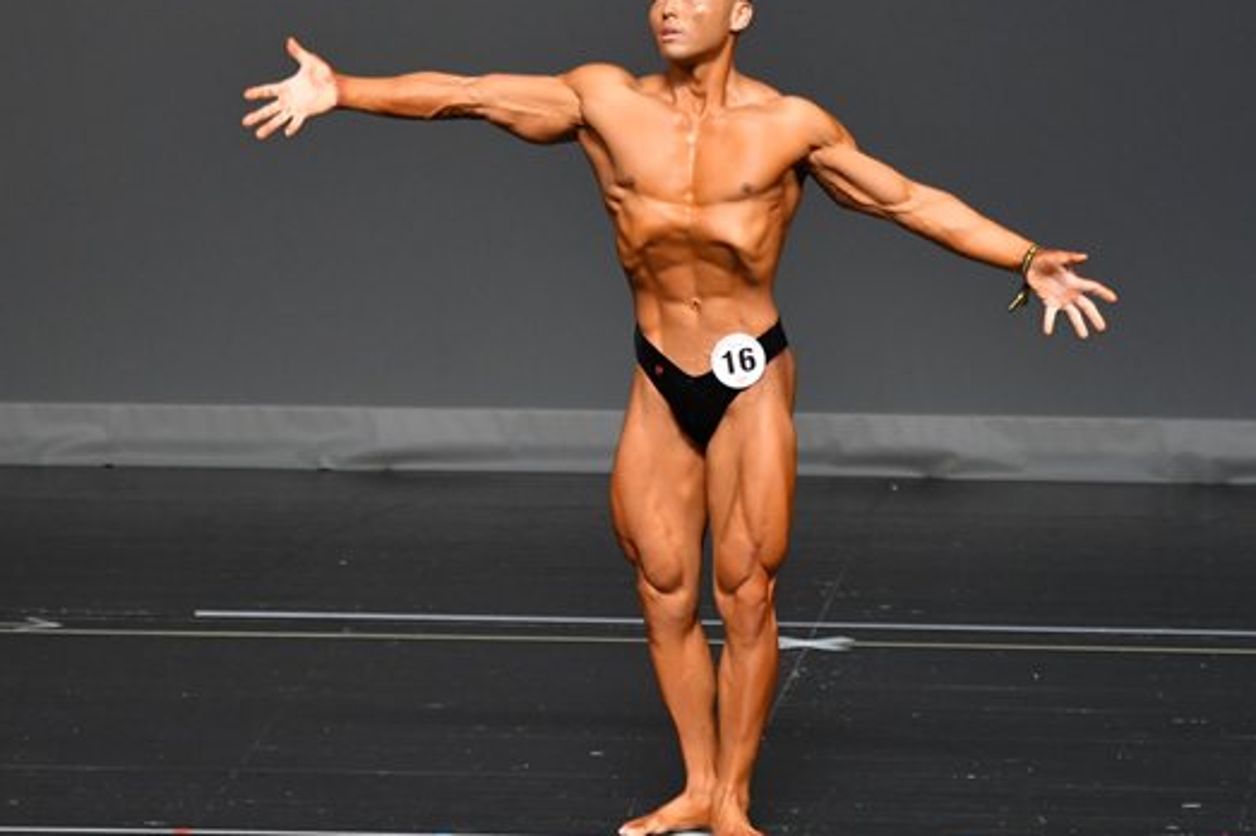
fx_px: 14713
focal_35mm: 422
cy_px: 322
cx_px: 633
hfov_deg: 4.9
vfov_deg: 3.3
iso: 2500
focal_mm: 190
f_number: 5.6
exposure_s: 1/400
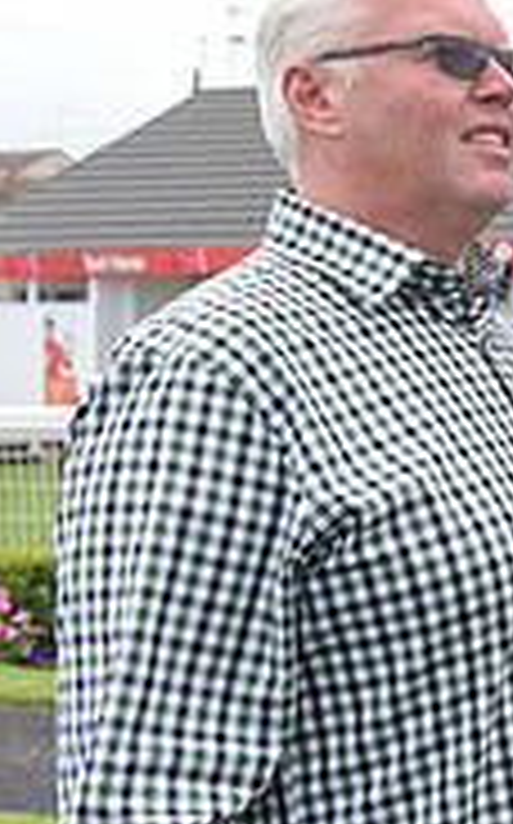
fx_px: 2534
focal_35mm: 113
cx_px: 1260
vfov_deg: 18.5
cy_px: 398
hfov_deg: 10.0
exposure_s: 1/500
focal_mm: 35
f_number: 5.6
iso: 500
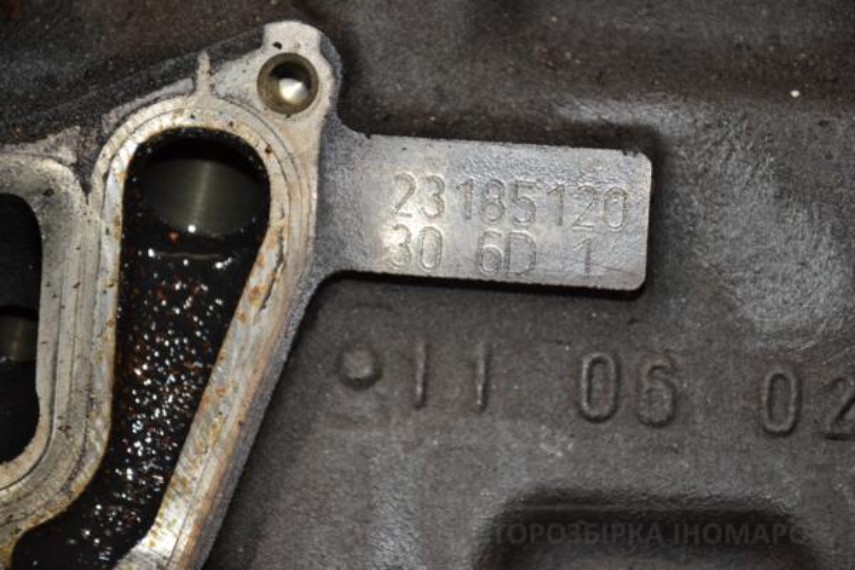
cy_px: 285
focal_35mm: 158
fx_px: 3740
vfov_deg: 8.7
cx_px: 428
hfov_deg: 13.0
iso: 800
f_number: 5.6
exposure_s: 1/60
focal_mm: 105
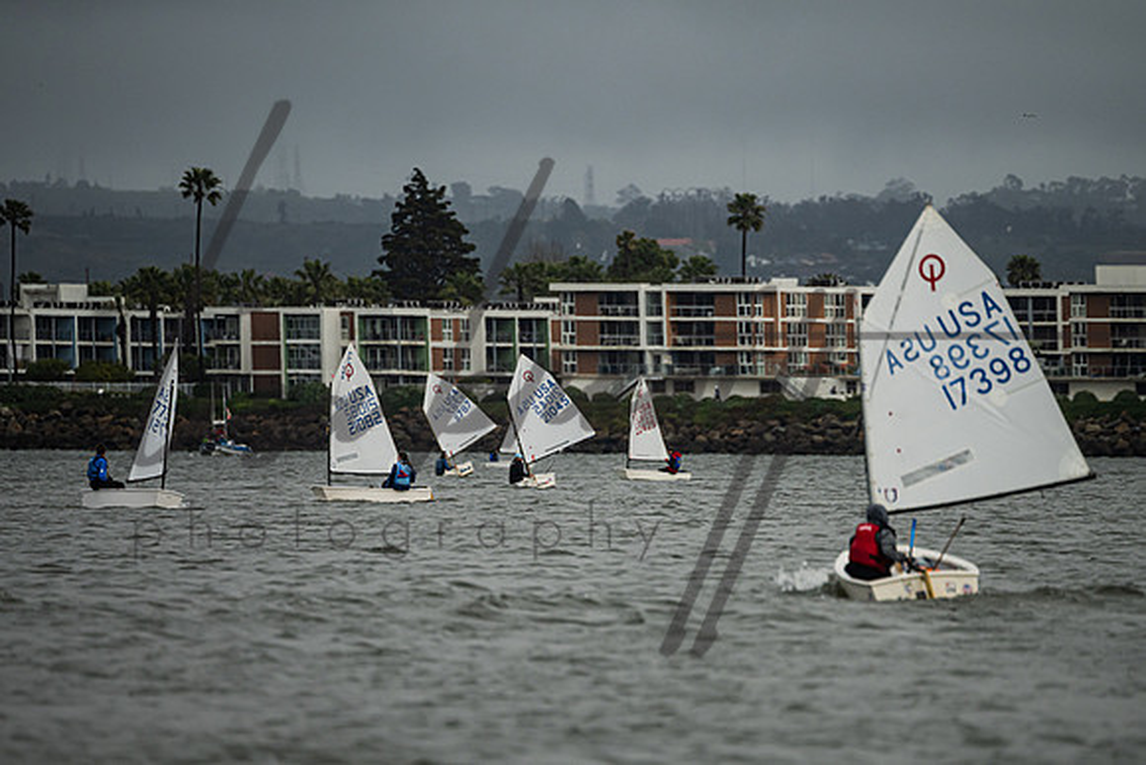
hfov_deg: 4.0
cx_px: 655
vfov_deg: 2.7
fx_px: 16469
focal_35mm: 517
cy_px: 454
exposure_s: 1/4000
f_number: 5.6
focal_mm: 400
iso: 320
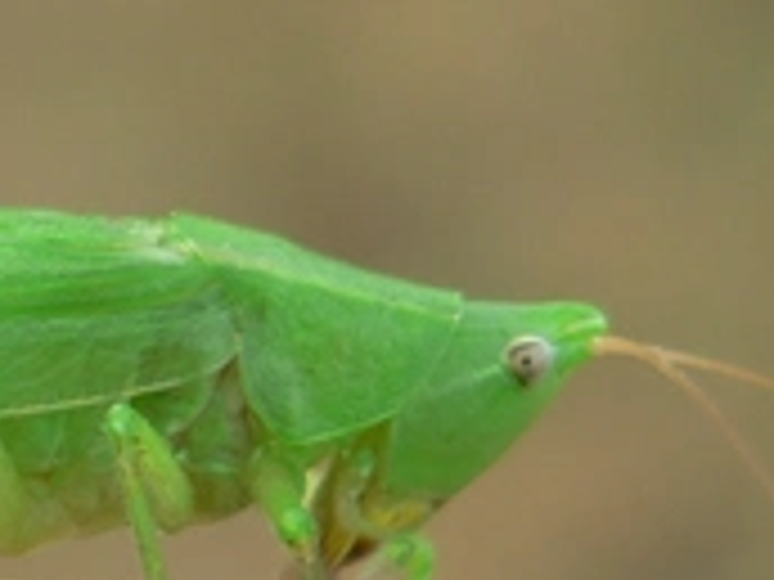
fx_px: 6417
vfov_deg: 5.2
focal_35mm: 287
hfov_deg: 6.8
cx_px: -180
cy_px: 324
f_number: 2.8
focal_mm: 12.8
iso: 80
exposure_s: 1/60
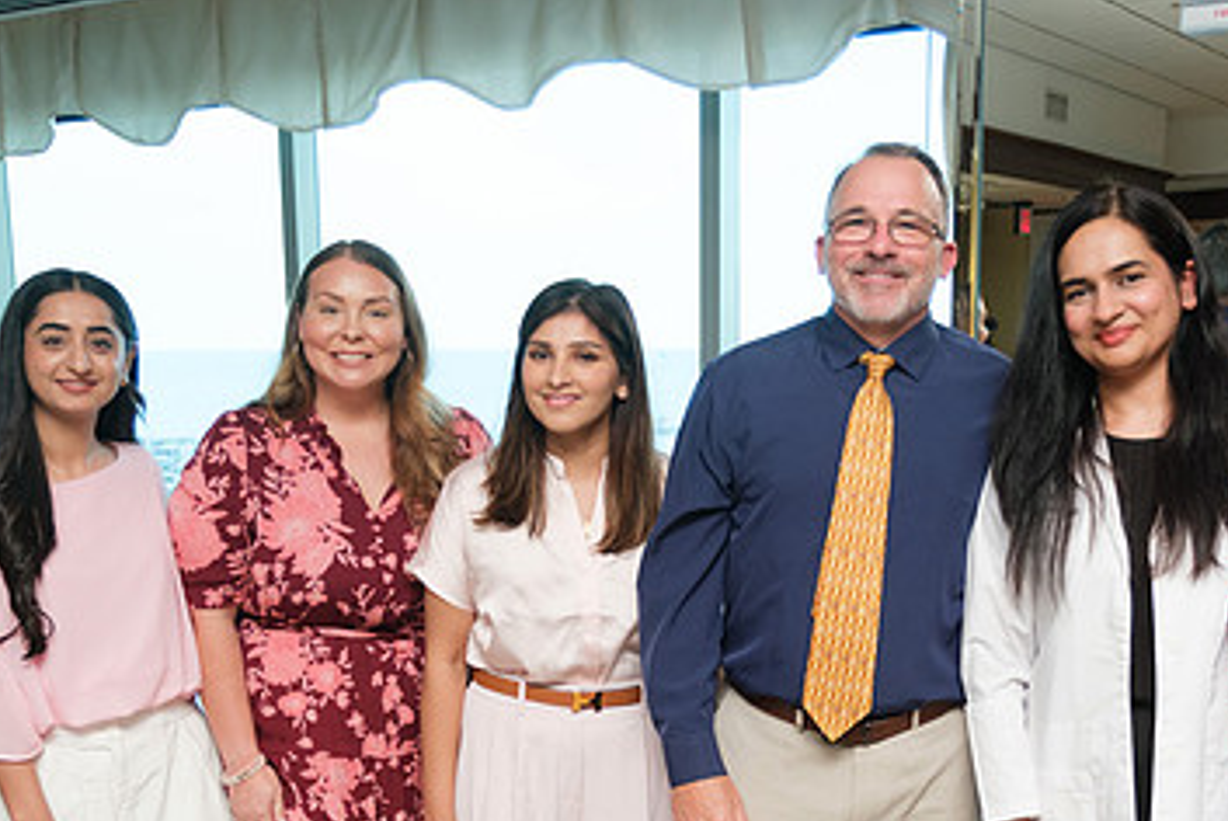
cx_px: 703
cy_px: 670
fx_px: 1570
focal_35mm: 46
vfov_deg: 28.6
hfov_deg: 42.6
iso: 640
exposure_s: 1/125
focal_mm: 18.7
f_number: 2.8
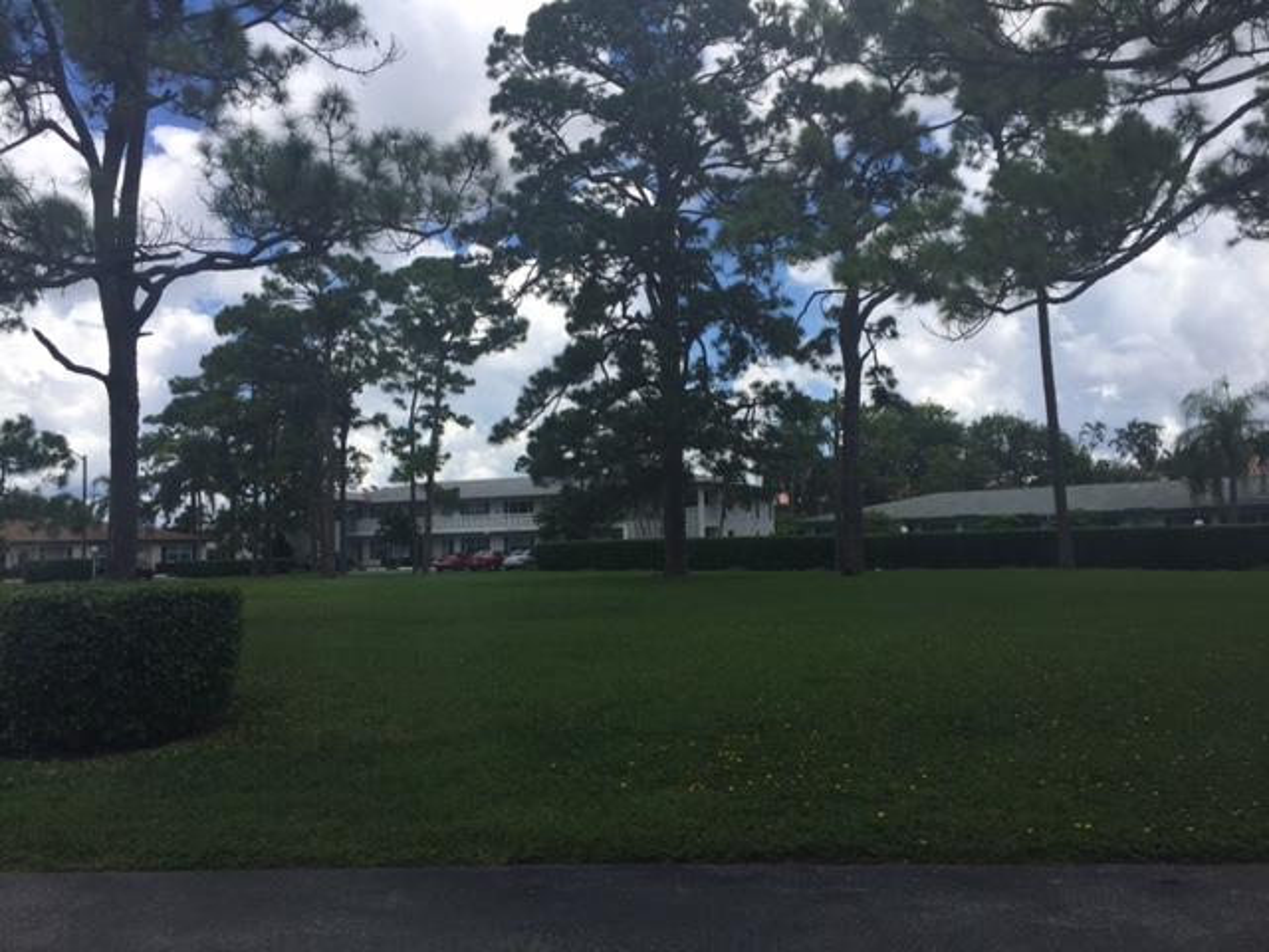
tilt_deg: +5.5
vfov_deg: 48.2
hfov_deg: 61.7
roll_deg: +2.3
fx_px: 1063
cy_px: 476
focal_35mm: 29
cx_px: 634
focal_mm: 4.15
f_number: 2.2
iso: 32
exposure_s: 1/1647
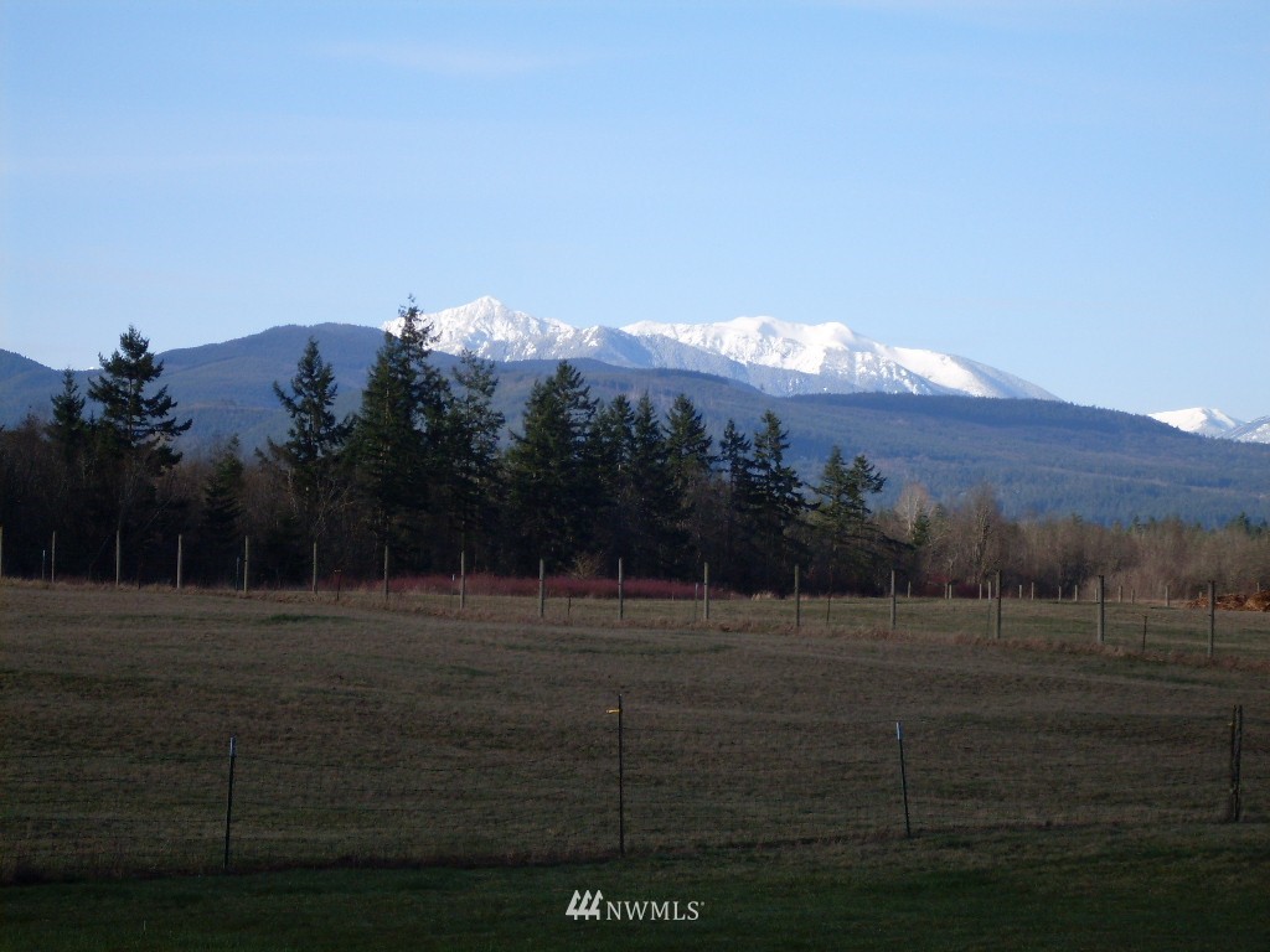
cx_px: 635
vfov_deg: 13.0
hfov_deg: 17.3
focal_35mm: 114
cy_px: 476
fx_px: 4182
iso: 80
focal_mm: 18.9
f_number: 5.2
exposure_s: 1/350
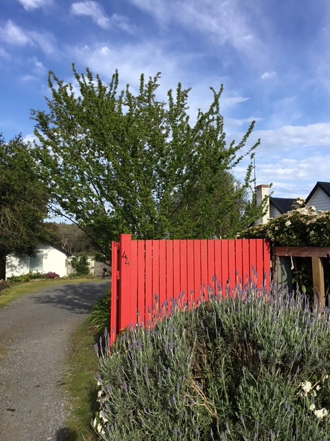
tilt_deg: +1.6
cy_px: 220
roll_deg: +0.0
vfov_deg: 58.4
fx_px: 394
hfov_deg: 45.4
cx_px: 165
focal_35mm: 31
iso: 25
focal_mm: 3.3
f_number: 2.4
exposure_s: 1/1006
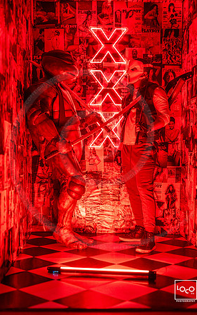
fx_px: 446
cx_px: 105
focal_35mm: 52
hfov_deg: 24.9
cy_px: 156
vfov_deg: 38.9
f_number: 1.8
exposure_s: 1/250
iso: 1250
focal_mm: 50
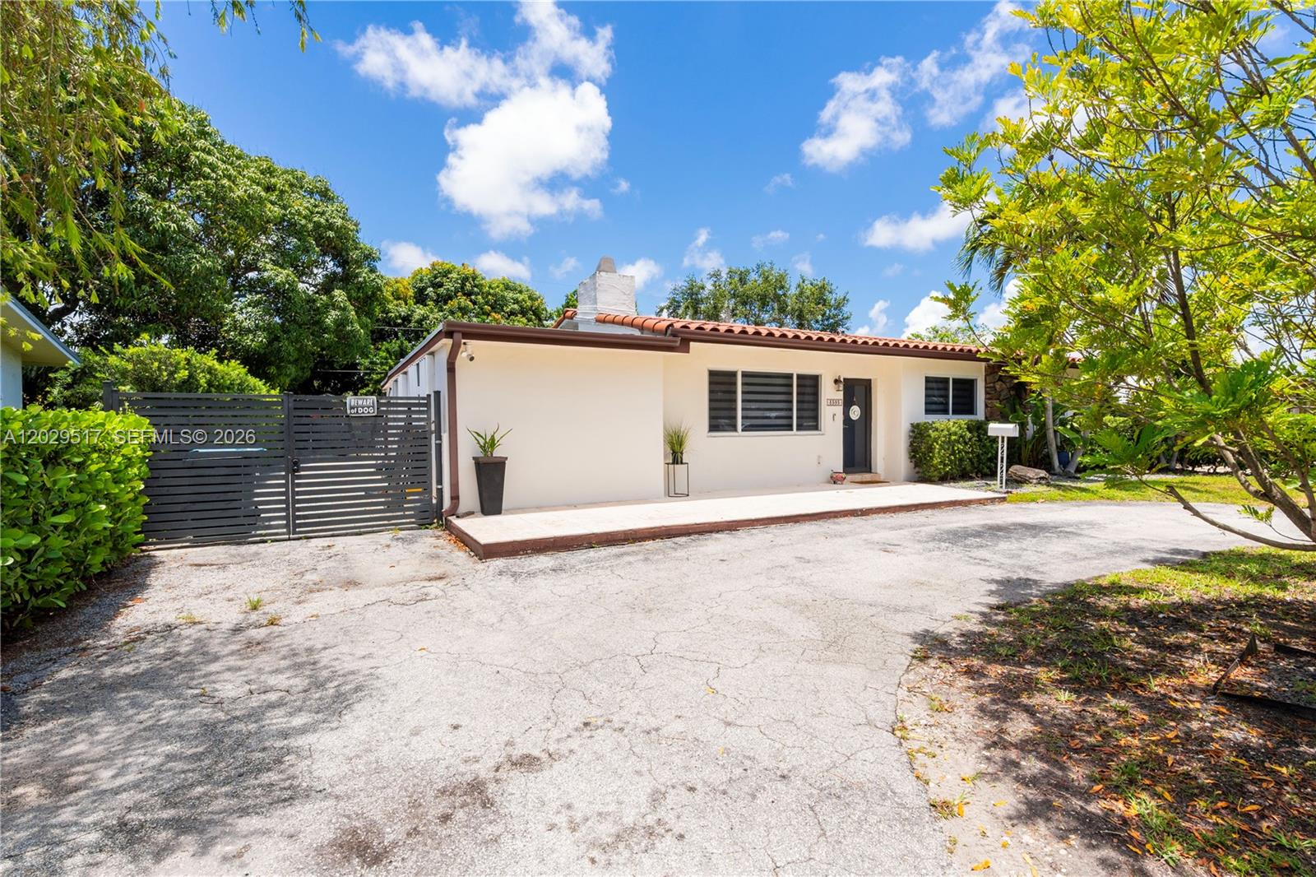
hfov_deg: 95.0
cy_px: 438
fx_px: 603
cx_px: 658
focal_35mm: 16
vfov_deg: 72.0
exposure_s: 1/320
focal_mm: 11
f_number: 8
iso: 250
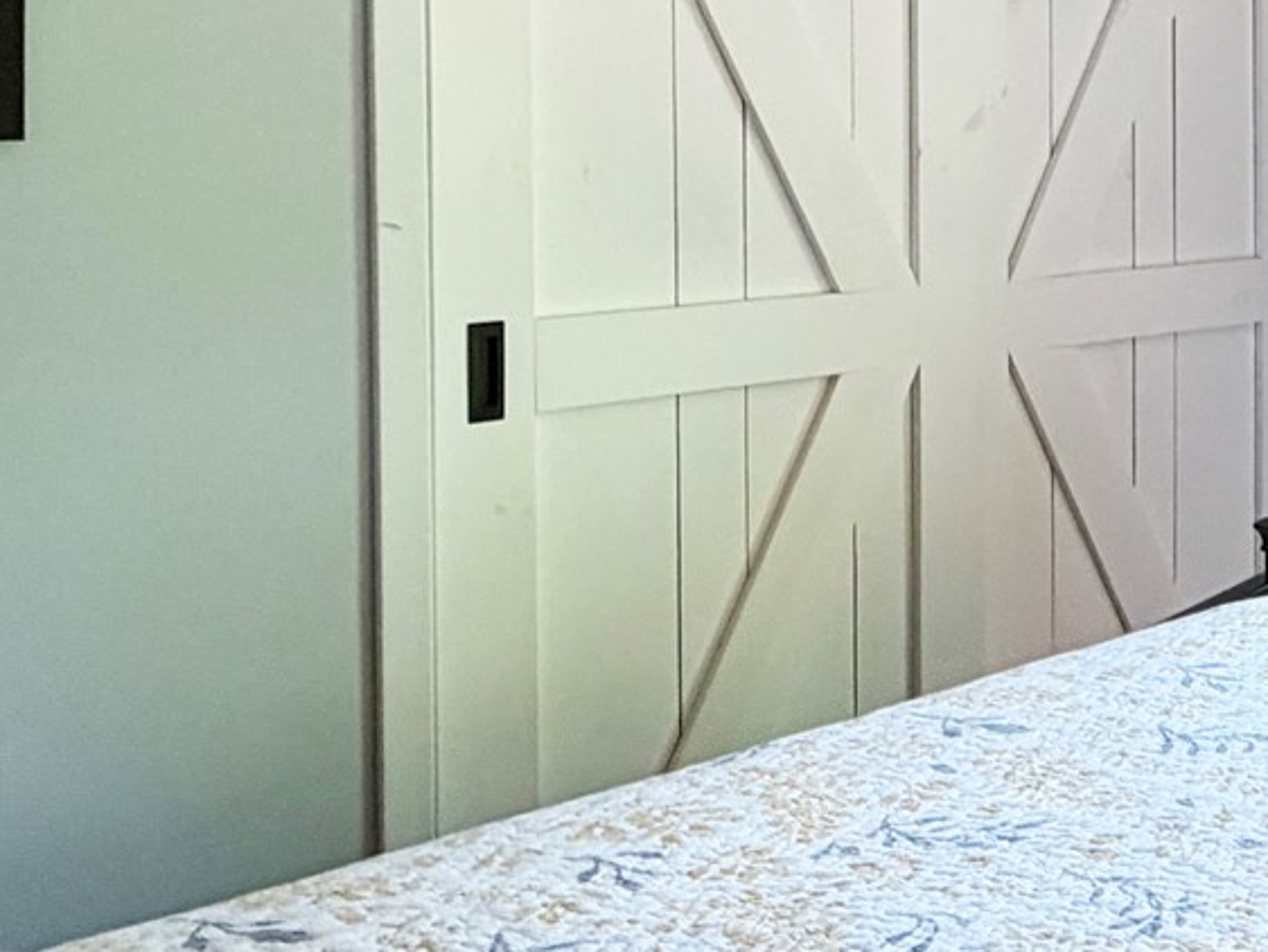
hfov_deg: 31.1
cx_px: 1550
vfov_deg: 27.8
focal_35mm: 51
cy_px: 149
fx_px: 1869
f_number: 2.2
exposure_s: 1/60
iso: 200
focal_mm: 2.22
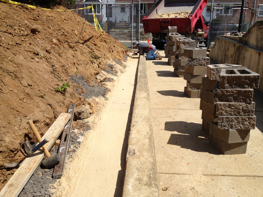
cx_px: 132
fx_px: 266
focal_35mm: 35
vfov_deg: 40.7
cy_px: 98
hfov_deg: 52.6
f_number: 2.4
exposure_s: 1/2304
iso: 50
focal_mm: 4.28
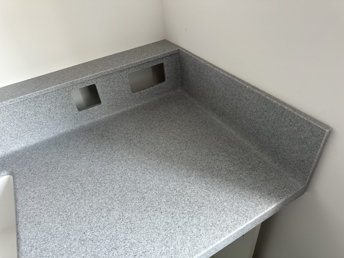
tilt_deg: -38.8
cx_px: 172
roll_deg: +6.9
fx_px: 239
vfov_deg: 56.8
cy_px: 129
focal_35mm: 24
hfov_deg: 71.6
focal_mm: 6.86
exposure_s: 1/121
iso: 160
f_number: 1.78
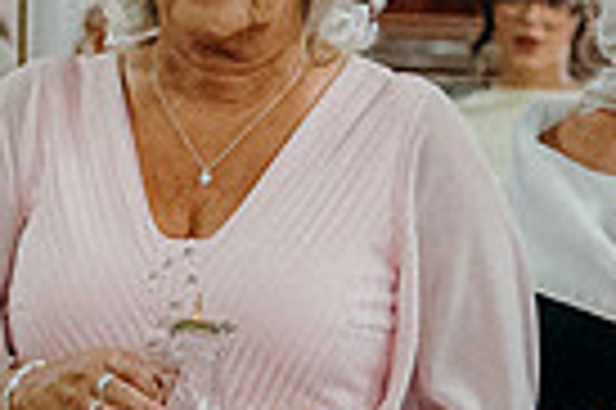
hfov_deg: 4.6
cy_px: 255
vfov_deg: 3.1
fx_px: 7622
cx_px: 180
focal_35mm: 446
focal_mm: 70
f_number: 3.5
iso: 5000
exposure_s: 1/160
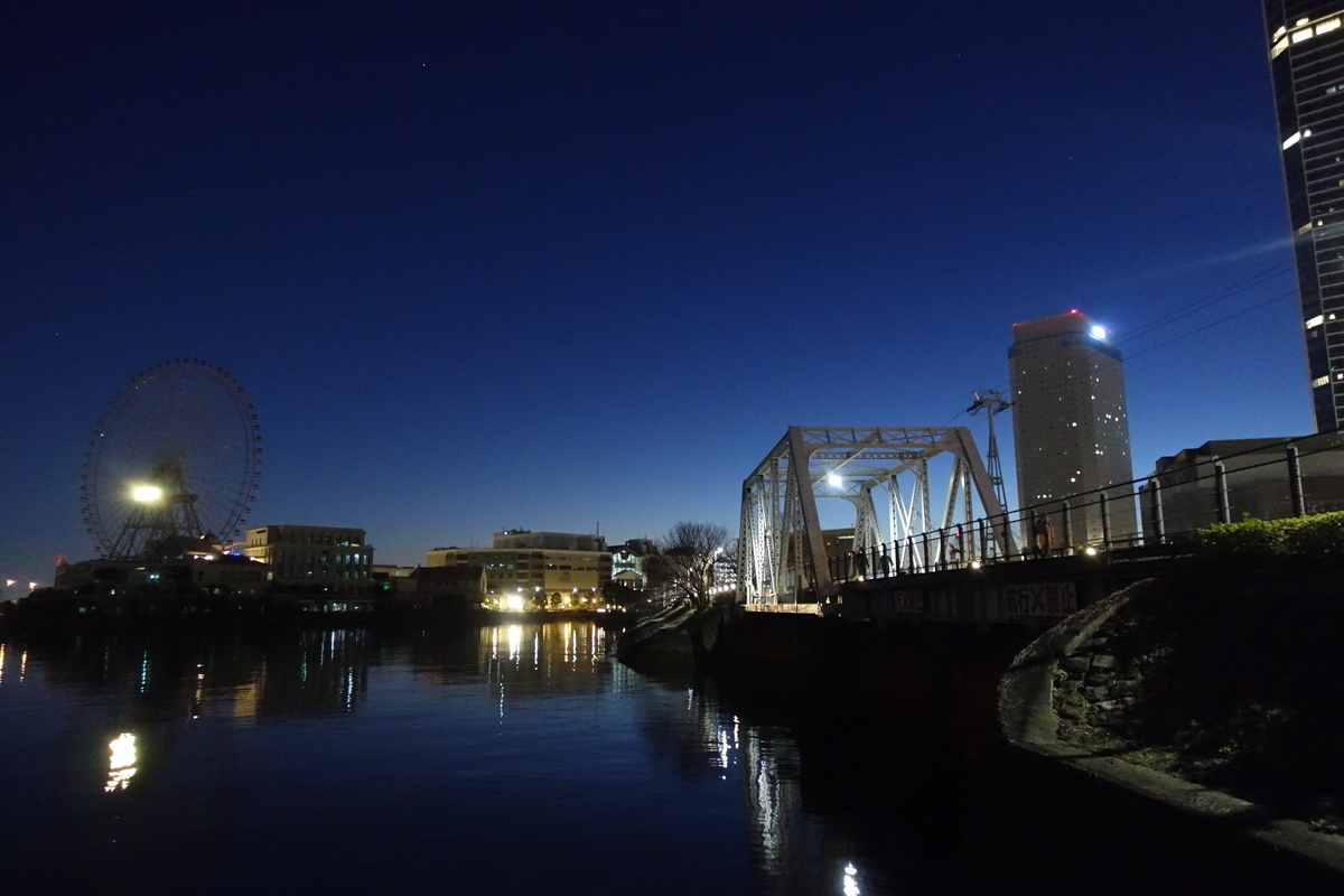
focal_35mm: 24
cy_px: 448
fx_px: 896
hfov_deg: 73.7
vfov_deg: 53.1
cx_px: 672
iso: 3200
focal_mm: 8.8
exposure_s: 1/13
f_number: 1.8
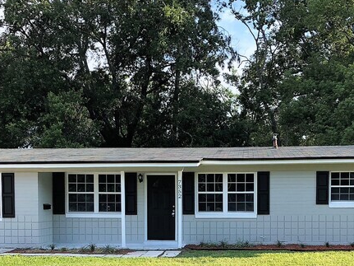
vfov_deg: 27.3
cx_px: 214
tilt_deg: -3.0
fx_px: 532
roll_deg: -0.1
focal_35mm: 52
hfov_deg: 36.7
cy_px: 226
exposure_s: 1/489
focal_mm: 3.99
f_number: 1.8
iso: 20
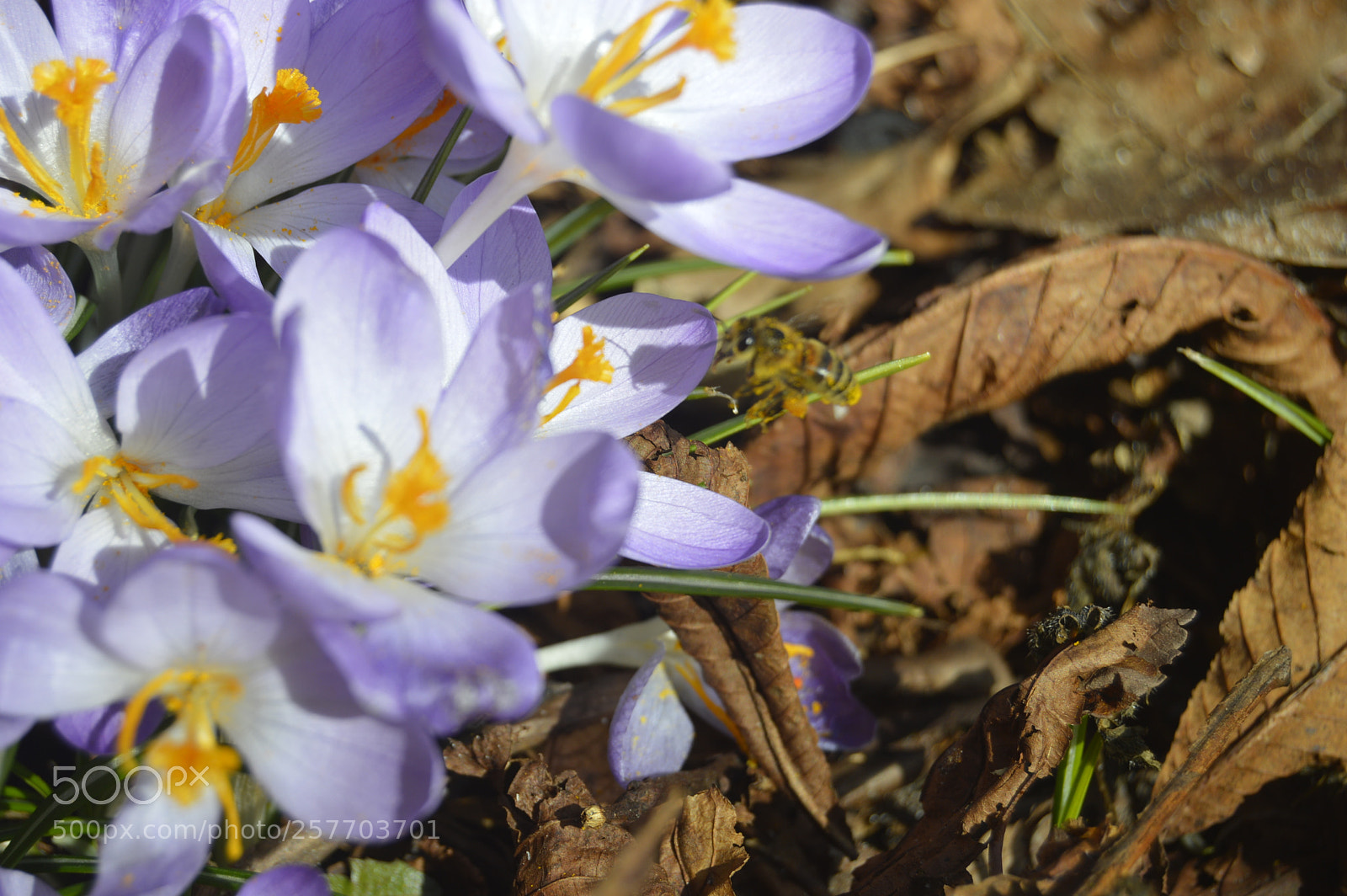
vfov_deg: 16.5
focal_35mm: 82
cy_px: 448
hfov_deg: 24.6
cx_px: 674
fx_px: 3084
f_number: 8
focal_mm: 55
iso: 100
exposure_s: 1/250
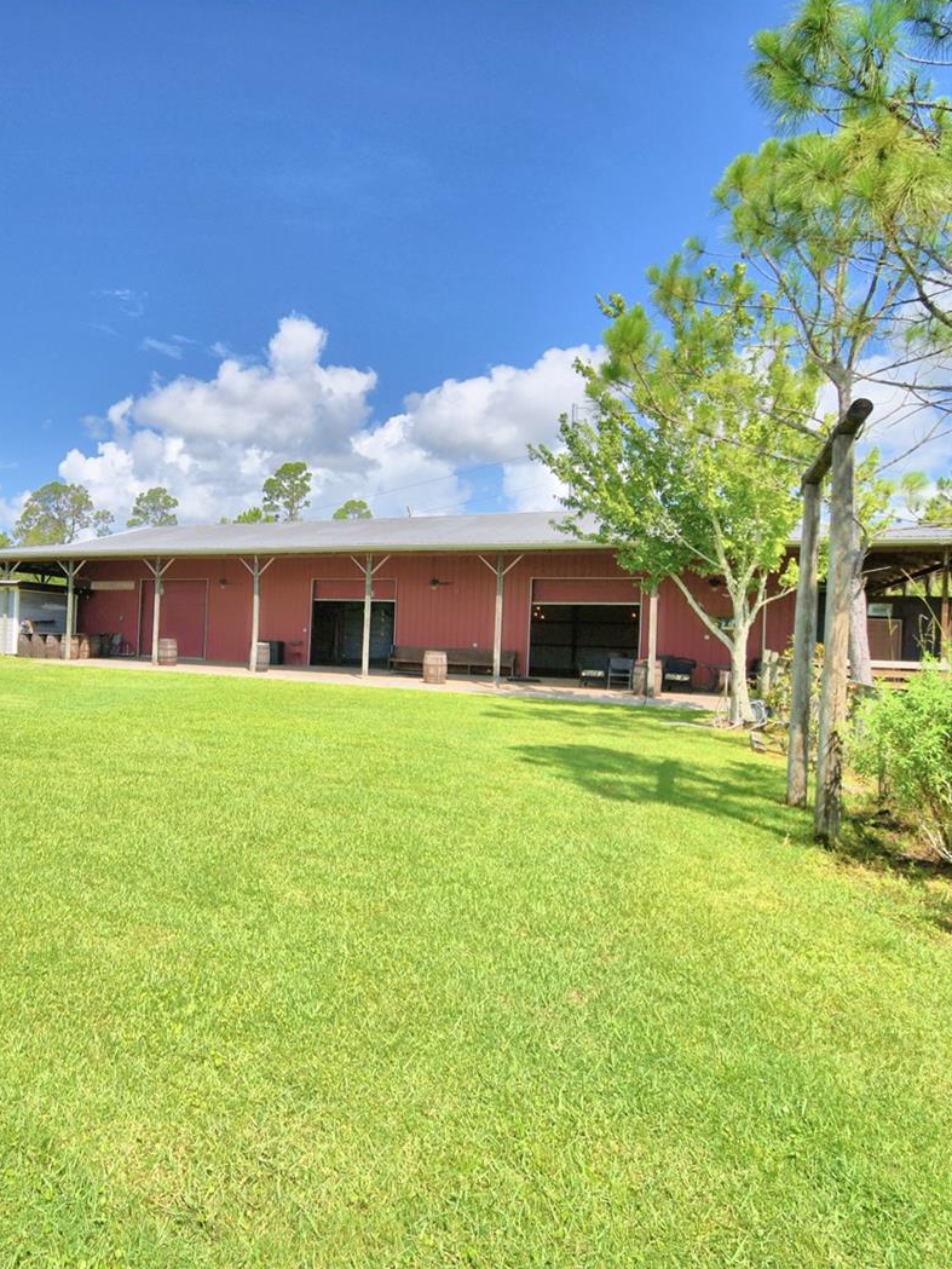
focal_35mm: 22
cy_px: 638
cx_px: 225
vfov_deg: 76.4
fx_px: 807
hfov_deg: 57.6
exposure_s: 1/1250
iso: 100
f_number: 4.5
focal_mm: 10
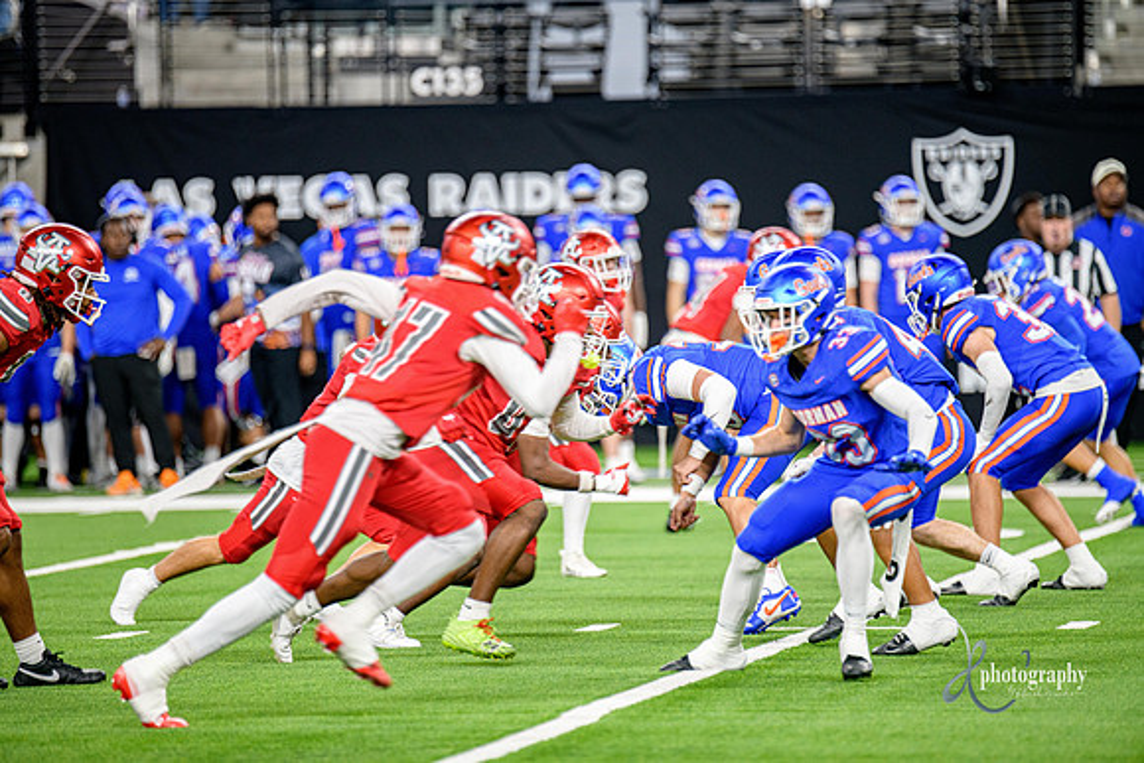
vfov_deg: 4.6
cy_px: 382
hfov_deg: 6.9
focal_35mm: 300
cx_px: 572
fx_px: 9535
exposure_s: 1/400
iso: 1250
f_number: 2.8
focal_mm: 300
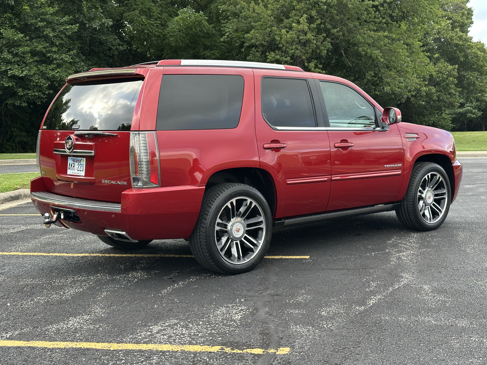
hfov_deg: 39.7
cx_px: 244
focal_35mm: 48
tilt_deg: -3.4
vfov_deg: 30.3
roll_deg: -0.7
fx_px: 675
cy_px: 182
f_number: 1.78
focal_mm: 6.86
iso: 64
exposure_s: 1/301
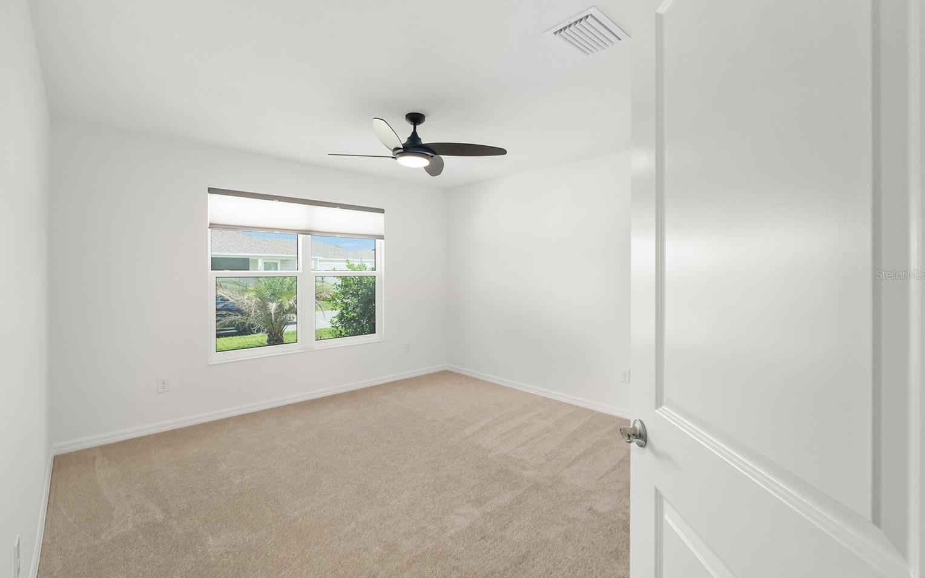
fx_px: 403
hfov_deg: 97.8
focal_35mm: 16
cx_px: 446
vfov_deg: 71.2
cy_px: 274
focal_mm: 15
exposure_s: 1/60
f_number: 8
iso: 400
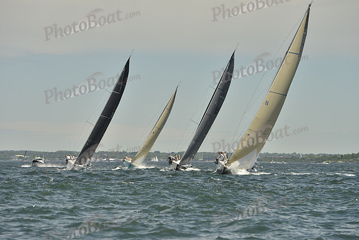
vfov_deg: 6.7
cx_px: 176
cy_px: 112
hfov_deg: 10.0
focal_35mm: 205
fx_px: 2045
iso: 280
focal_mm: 185
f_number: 9
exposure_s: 1/1600
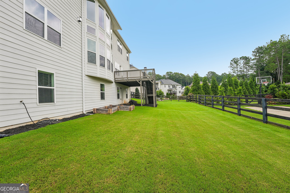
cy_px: 96
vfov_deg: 81.2
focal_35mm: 14
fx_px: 113
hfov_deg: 104.3
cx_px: 145
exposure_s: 1/160
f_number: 8
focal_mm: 14
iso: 100
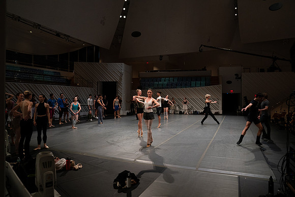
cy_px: 98
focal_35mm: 24
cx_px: 148
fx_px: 197
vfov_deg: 53.2
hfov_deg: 73.7
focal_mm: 24
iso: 3200
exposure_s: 1/400
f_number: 4
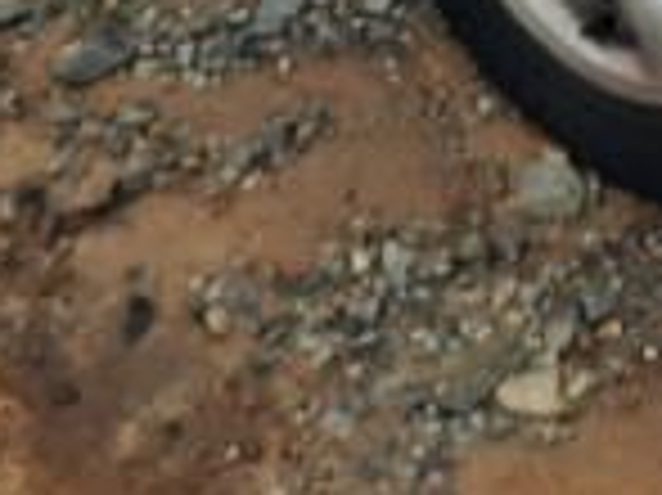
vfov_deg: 9.3
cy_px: -837
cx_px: 910
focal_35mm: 136
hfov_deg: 13.8
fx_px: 2599
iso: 32
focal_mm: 4.6
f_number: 2
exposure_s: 1/732
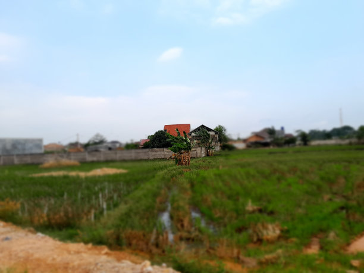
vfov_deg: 51.4
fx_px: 284
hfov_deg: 65.3
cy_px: 136
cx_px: 182
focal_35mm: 27
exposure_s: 1/197
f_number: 1.8
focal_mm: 4
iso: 40
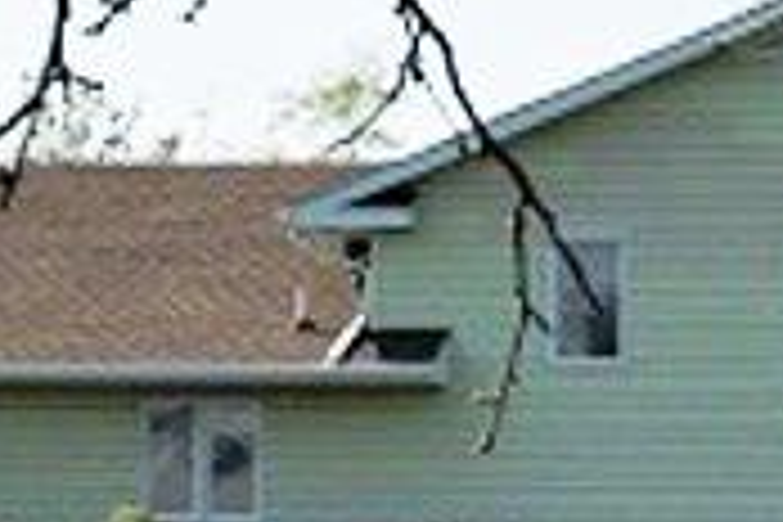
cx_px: 410
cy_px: -70
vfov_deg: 5.6
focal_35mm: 244
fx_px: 5307
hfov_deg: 8.4
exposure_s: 1/180
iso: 100
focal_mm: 24.38
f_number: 8
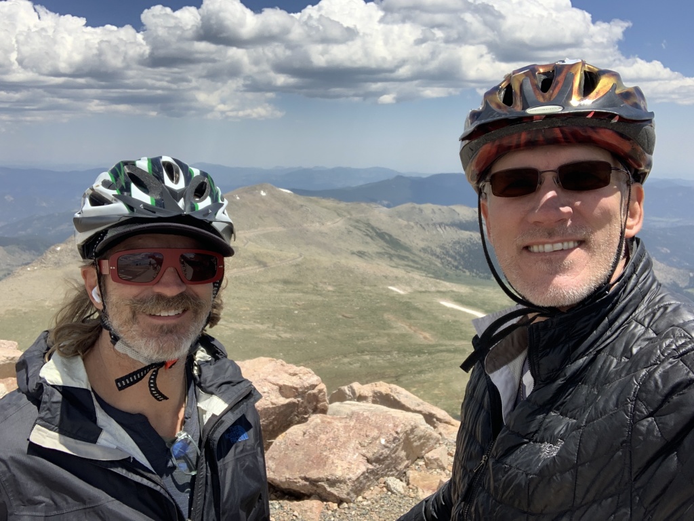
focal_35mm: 32
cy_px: 260
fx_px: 642
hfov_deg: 56.8
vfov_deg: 44.2
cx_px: 347
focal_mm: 2.87
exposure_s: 1/492
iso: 16
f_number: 2.2
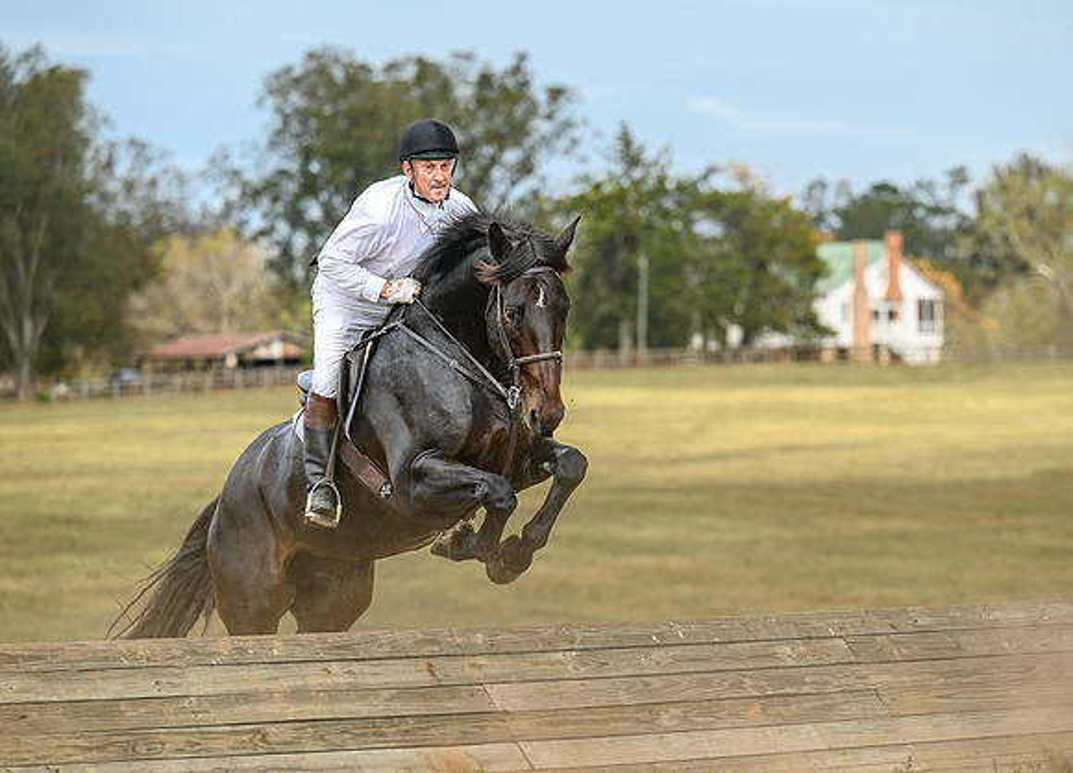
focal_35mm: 174
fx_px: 5325
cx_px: 547
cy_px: 360
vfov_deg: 8.3
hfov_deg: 11.5
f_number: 3.5
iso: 400
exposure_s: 1/1000
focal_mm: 140
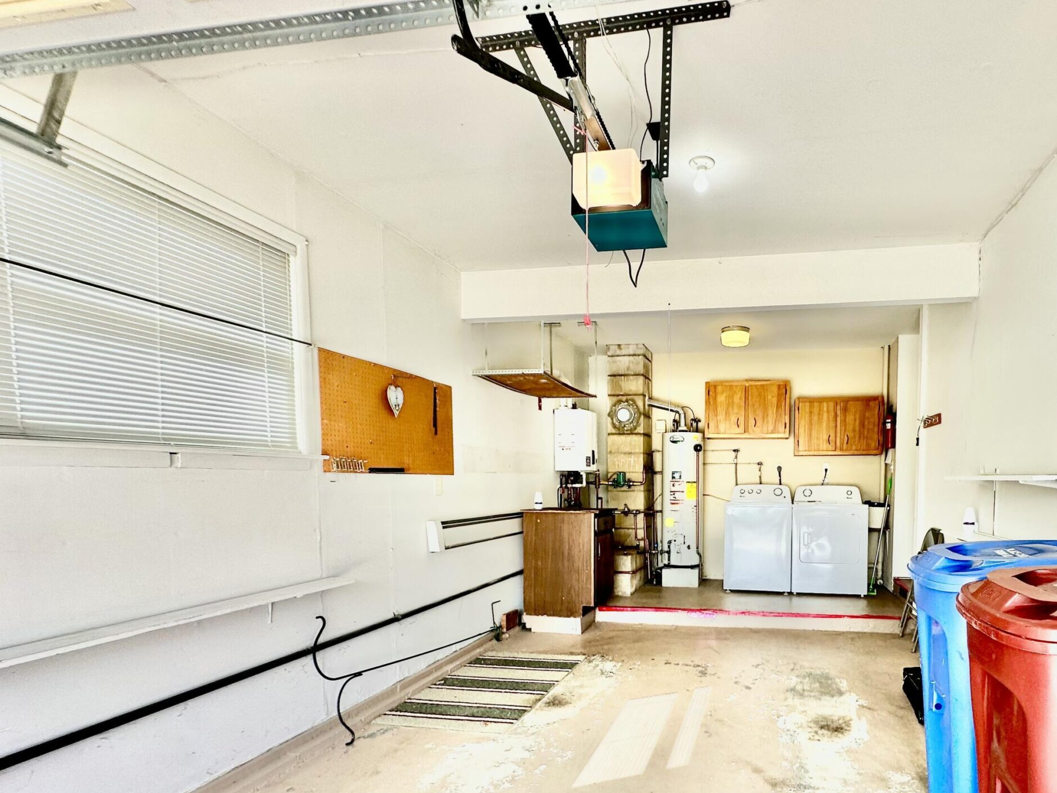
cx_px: 692
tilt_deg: -7.4
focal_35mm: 19
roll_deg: +0.4
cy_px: 517
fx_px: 580
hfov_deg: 82.2
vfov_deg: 67.1
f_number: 2.2
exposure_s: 1/99
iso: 40
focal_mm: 2.22
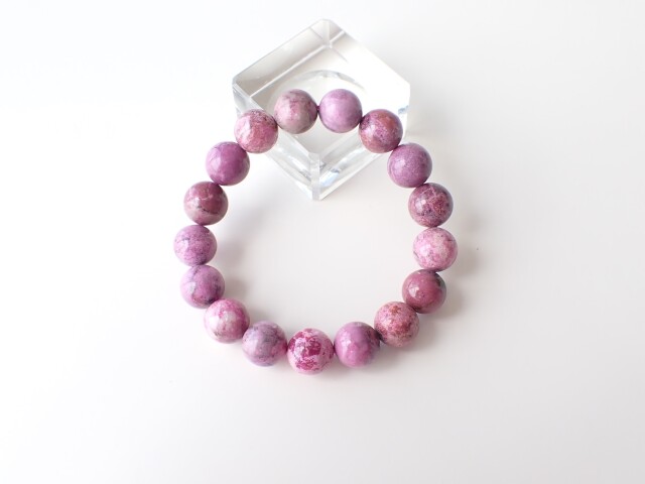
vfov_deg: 46.8
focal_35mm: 30
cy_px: 242
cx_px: 322
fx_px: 559
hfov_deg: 60.0
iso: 160
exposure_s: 1/125
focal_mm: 5.4
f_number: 3.2
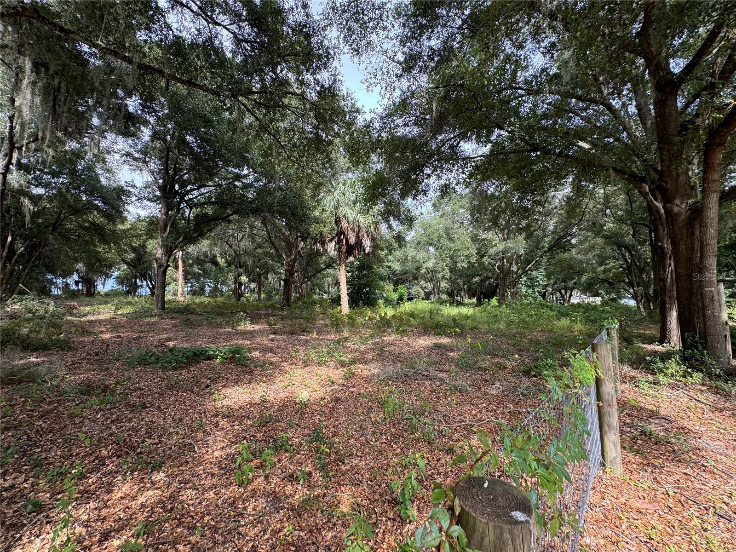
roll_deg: +1.0
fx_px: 298
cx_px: 368
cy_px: 276
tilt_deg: +4.5
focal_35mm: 14
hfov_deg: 102.1
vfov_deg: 85.7
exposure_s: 1/215
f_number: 2.2
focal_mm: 2.22
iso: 40
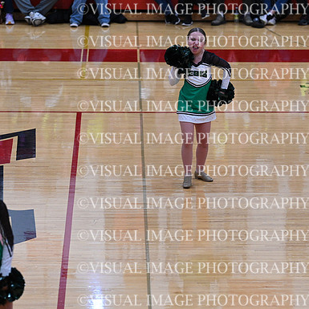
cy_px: 154
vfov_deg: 8.5
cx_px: 193
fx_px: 2070
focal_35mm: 205
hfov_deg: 8.5
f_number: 4
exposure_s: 1/400
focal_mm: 160
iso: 4000
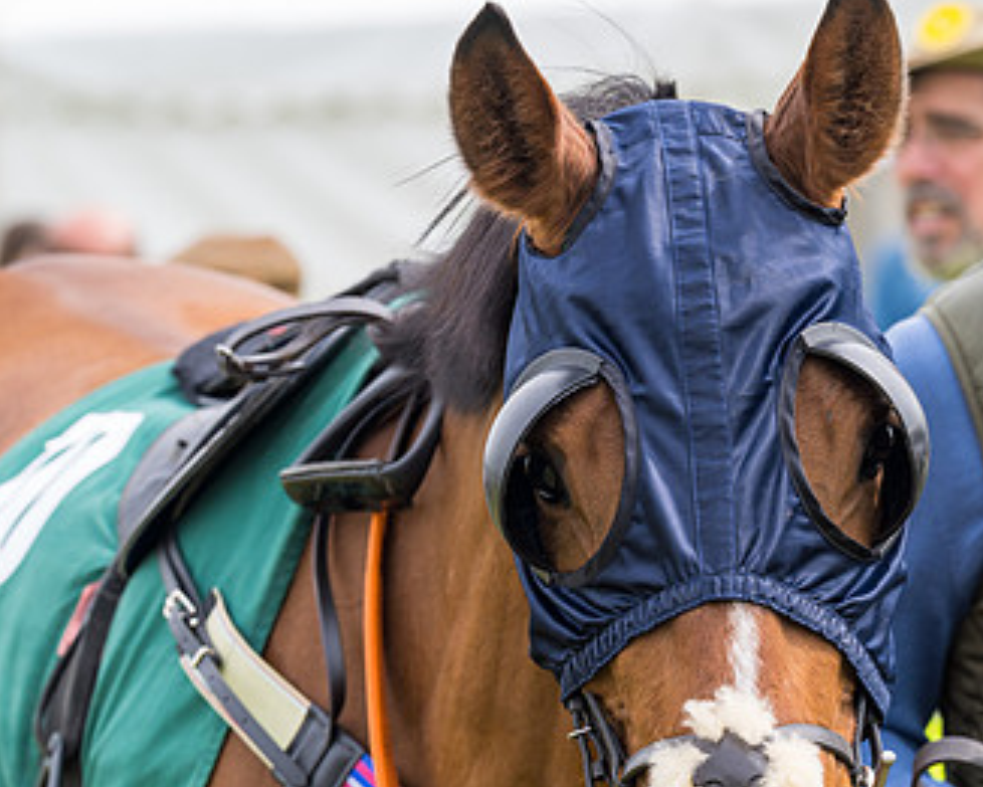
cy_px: 407
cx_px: 824
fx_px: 8731
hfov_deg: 6.4
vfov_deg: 5.2
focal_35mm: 300
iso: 50
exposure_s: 1/250
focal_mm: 135
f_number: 5
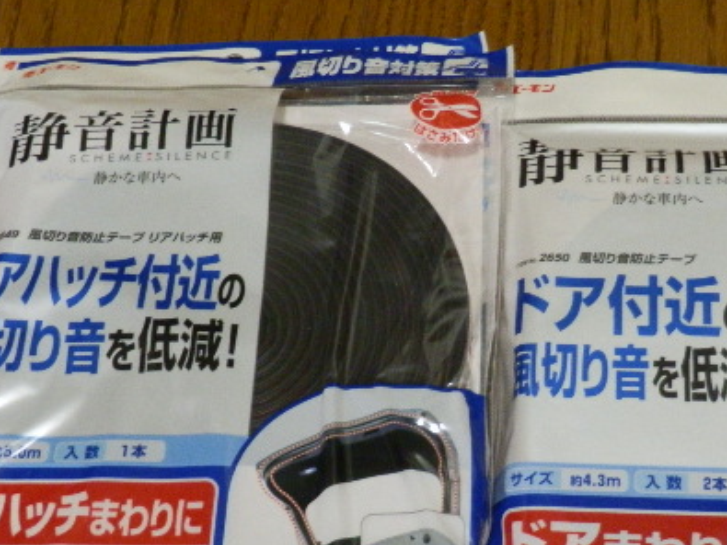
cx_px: 491
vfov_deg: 24.2
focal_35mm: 60
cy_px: 388
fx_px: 1260
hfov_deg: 31.9
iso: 320
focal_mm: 6.67
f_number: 3.5
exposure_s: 1/8
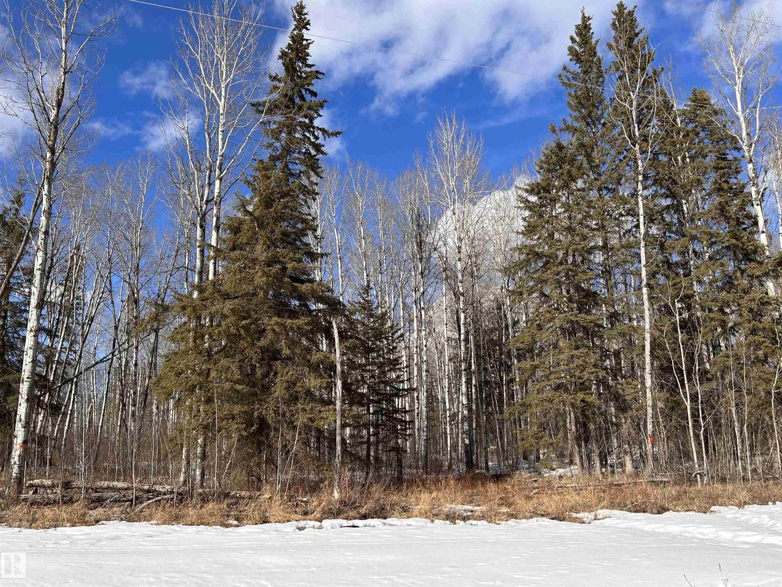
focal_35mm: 26
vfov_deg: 53.1
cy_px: 294
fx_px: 587
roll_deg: +1.4
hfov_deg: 67.3
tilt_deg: +13.8
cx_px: 391
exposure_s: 1/3831
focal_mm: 5.7
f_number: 1.5
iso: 50
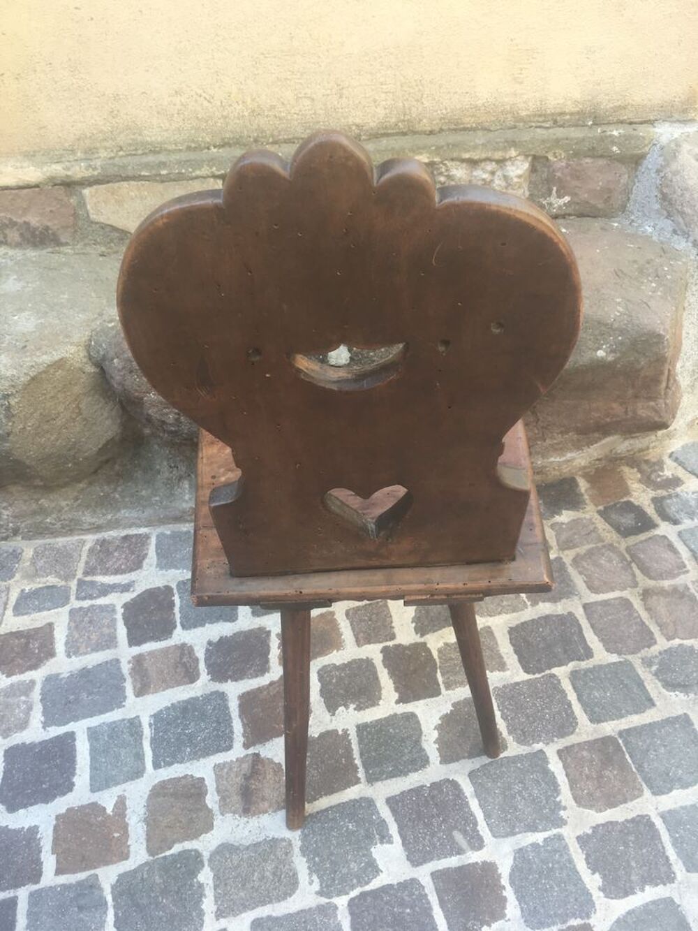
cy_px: 466
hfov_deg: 48.2
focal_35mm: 29
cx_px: 349
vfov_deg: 61.7
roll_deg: +0.0
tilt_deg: -36.8
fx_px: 780
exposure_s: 1/50
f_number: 2.2
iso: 25
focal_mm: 4.15
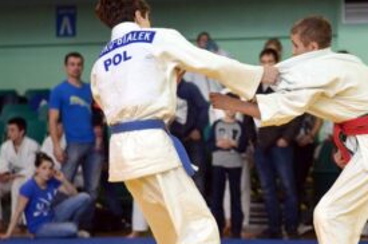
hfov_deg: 18.8
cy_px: 154
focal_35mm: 109
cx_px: 240
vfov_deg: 12.5
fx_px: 1112
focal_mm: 50
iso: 1000
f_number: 2.2
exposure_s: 1/1250
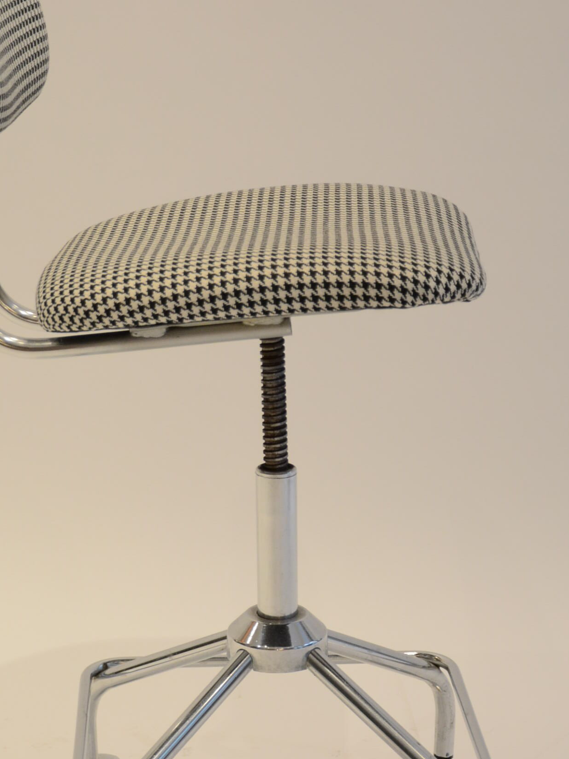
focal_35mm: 92
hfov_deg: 16.0
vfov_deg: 21.3
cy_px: 424
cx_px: 180
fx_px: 2013
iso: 800
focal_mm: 35
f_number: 4.5
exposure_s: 1/50
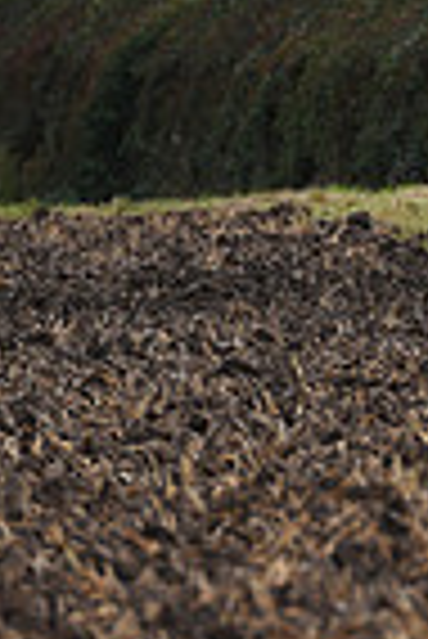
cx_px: 1014
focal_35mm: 815
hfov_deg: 1.7
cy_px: -14
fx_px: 14498
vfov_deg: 2.5
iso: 280
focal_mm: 200
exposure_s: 1/800
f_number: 5
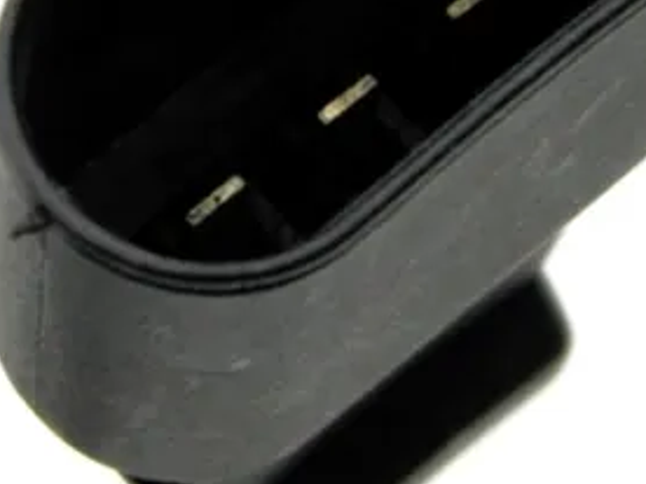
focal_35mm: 238
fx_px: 4442
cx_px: 307
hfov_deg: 8.3
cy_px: 101
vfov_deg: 6.2
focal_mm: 14.6
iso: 80
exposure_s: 1/160
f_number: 4.2
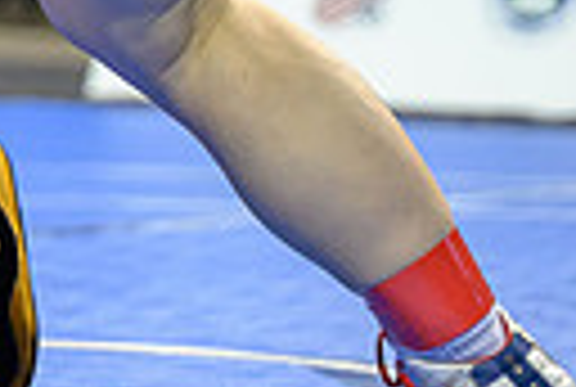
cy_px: -491
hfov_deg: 3.6
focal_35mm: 570
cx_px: -785
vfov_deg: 2.4
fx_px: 9141
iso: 3200
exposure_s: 1/800
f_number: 2.8
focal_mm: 110
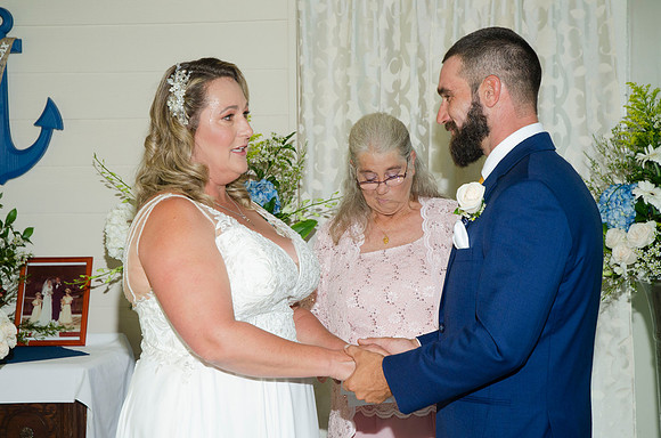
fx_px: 1374
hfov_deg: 27.0
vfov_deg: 18.1
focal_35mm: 75
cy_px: 219
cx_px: 330
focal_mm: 50
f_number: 5.6
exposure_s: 1/125
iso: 400
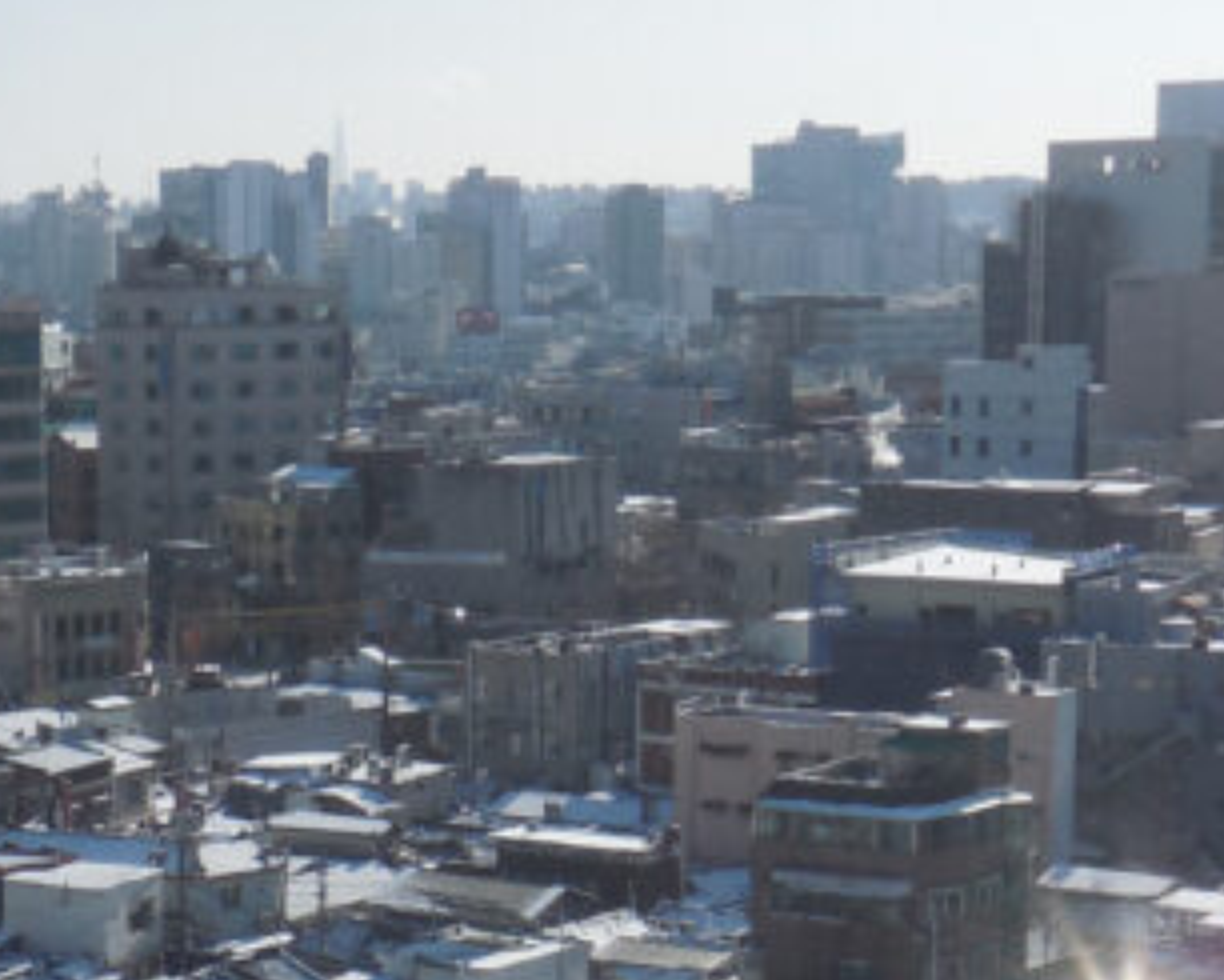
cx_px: 232
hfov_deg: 19.3
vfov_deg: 15.5
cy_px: 920
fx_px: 3551
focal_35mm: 98
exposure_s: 1/1600
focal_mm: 5.3
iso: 125
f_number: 3.8
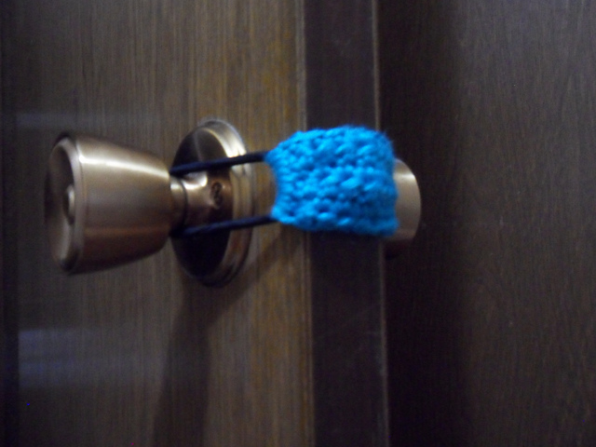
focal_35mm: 35
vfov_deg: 40.7
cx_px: 298
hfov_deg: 52.6
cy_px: 224
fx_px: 603
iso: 800
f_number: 3.5
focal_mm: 6.3
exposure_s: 1/10
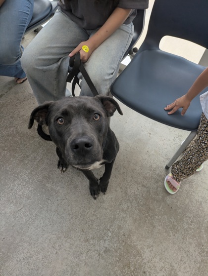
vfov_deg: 69.4
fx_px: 200
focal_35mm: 25
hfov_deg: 54.9
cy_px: 138
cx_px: 104
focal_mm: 5.43
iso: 79
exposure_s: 1/120
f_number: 1.89
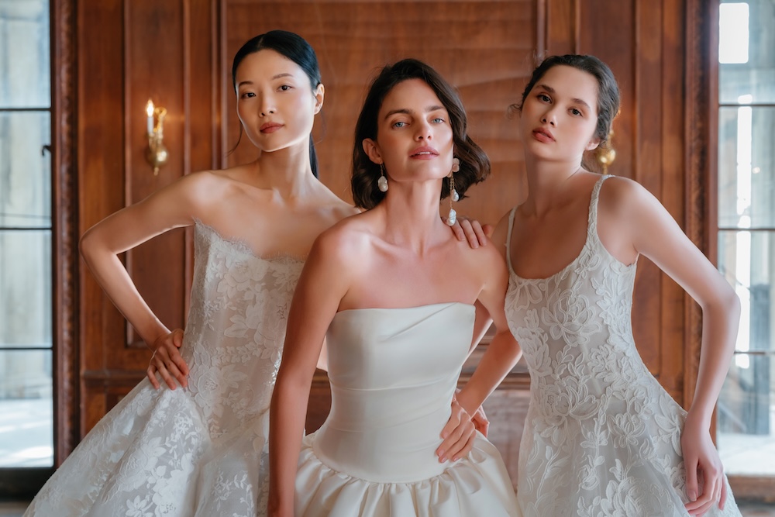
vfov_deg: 31.9
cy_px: 258
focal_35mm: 42
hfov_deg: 46.4
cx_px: 388
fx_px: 904
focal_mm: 42
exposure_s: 1/100
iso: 800
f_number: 4
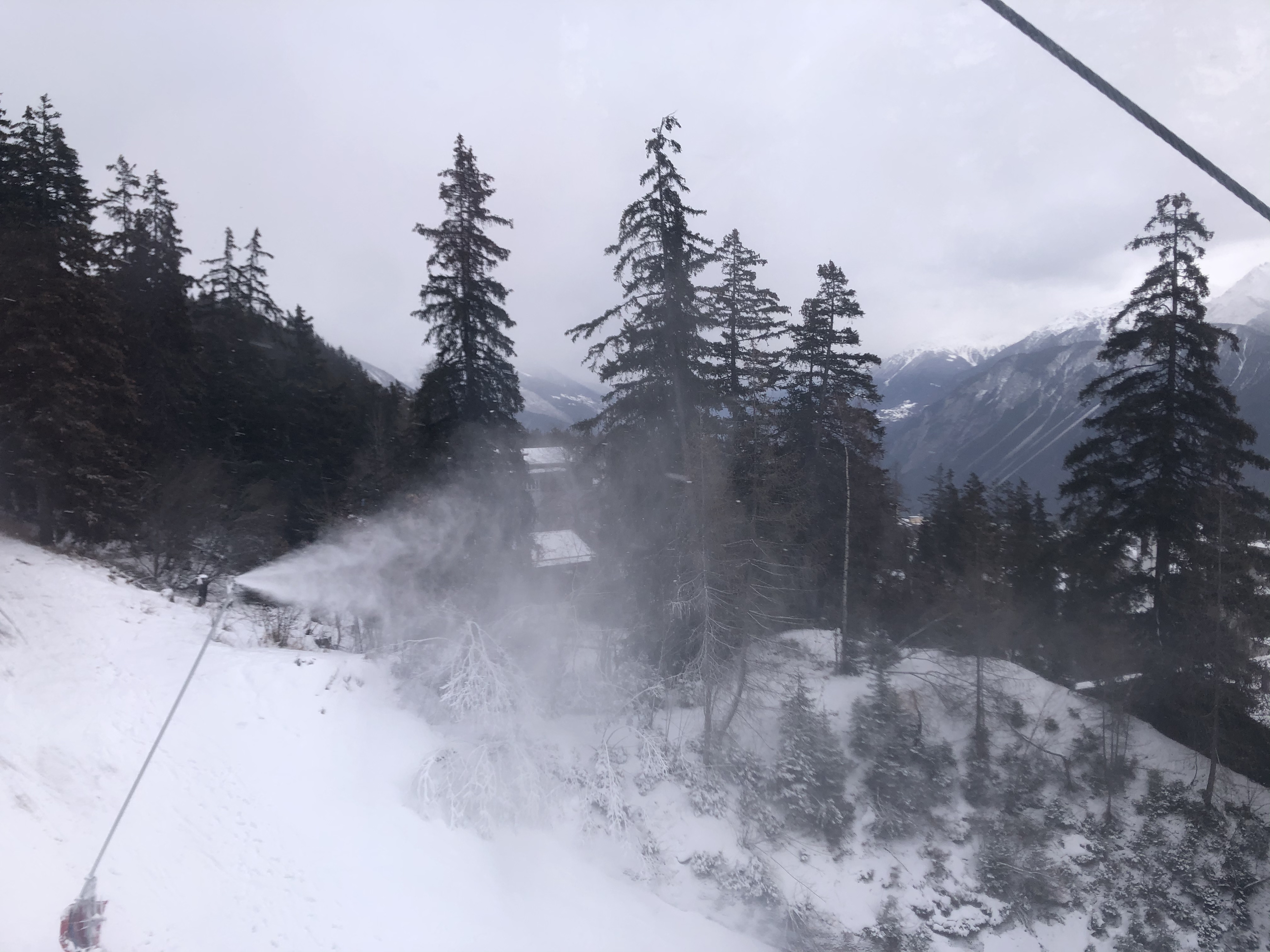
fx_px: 1027
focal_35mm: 28
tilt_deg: -7.9
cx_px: 635
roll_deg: +2.1
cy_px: 476
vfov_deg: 49.7
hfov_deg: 63.4
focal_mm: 4
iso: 20
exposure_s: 1/432
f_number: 1.8
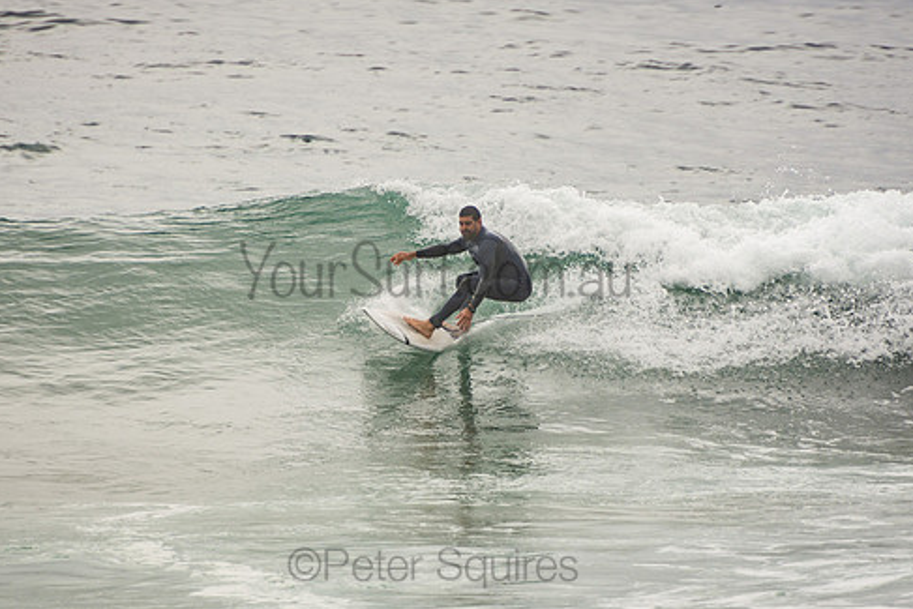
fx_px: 18112
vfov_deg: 1.9
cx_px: 433
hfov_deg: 2.9
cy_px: 254
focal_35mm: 714
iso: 140
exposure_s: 1/800
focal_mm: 400
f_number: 5.6
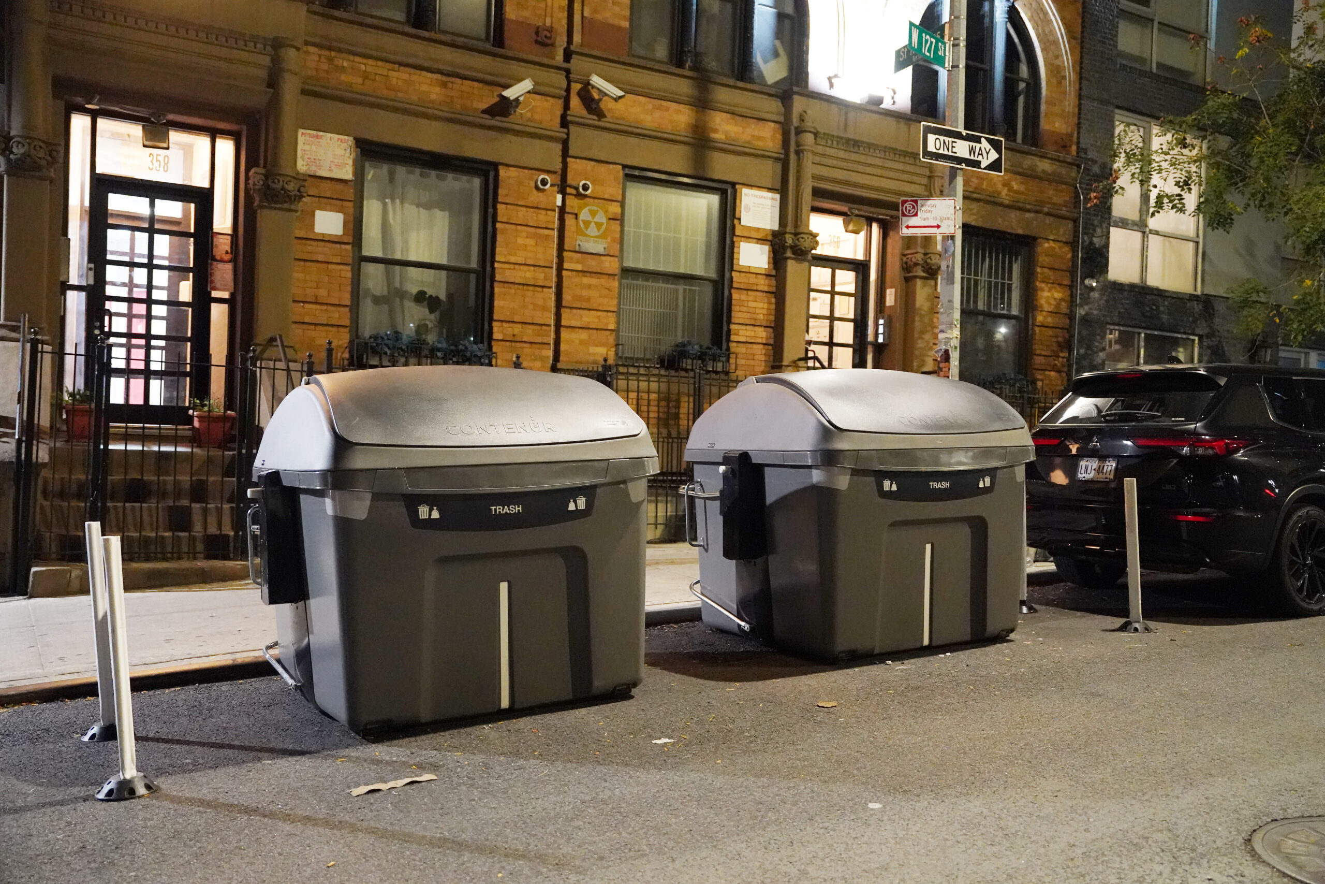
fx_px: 1141
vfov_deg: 42.3
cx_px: 662
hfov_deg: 60.3
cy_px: 442
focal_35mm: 31
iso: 10000
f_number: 2.8
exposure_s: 1/100
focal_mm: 31
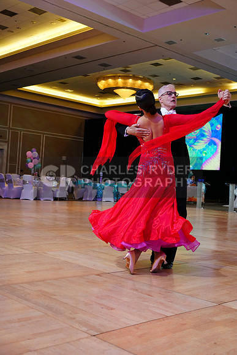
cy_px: 178
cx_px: 118
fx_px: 405
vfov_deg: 47.4
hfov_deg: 32.6
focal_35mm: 41
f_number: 4
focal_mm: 41
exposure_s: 1/400
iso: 2500
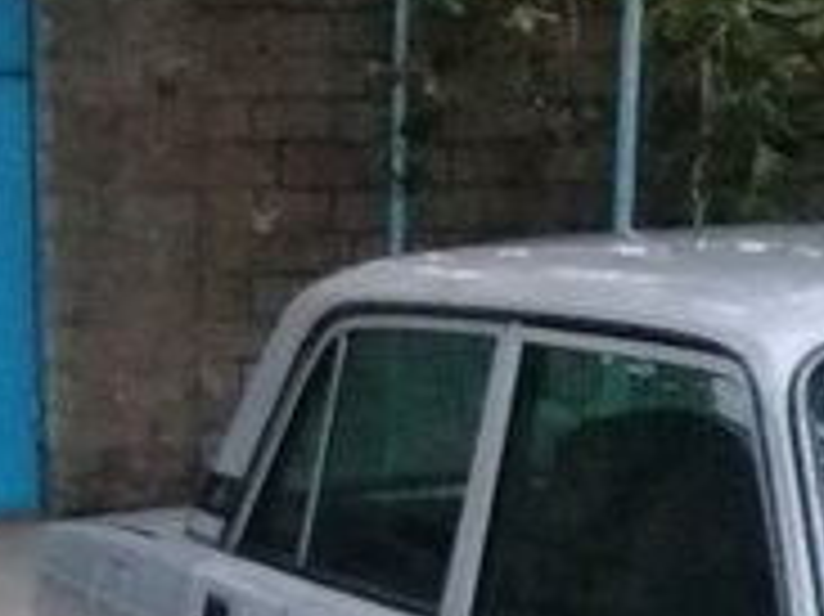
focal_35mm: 112
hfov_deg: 17.4
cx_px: 117
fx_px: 2664
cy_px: 937
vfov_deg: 12.5
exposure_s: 1/17
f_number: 2.2
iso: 640
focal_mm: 3.3
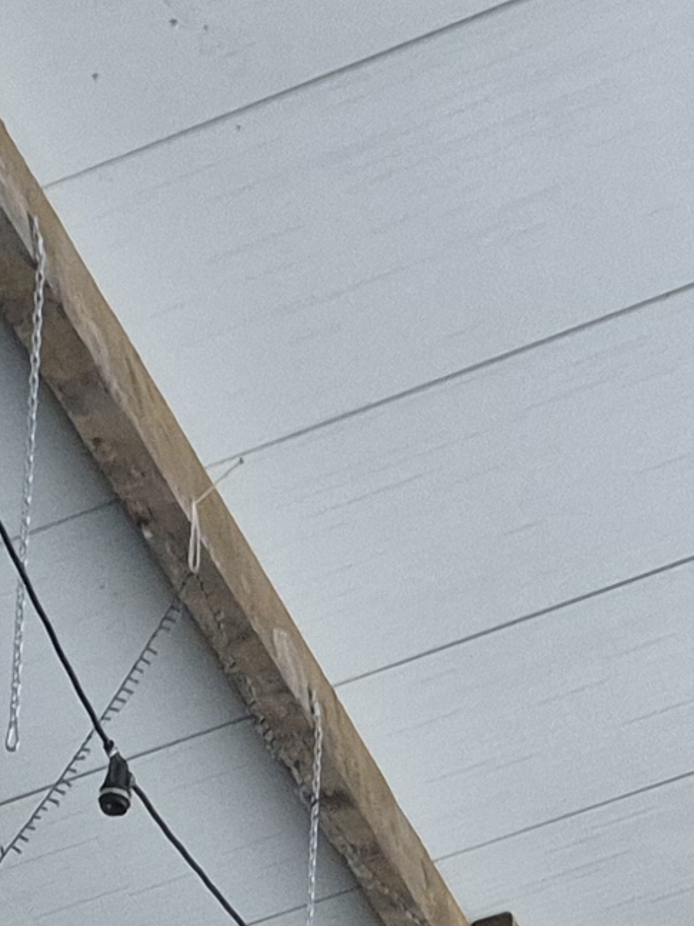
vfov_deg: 12.1
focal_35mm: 142
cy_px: 1941
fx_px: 3796
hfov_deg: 10.4
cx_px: 244
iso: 800
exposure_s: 1/100
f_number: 1.8
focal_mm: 5.4
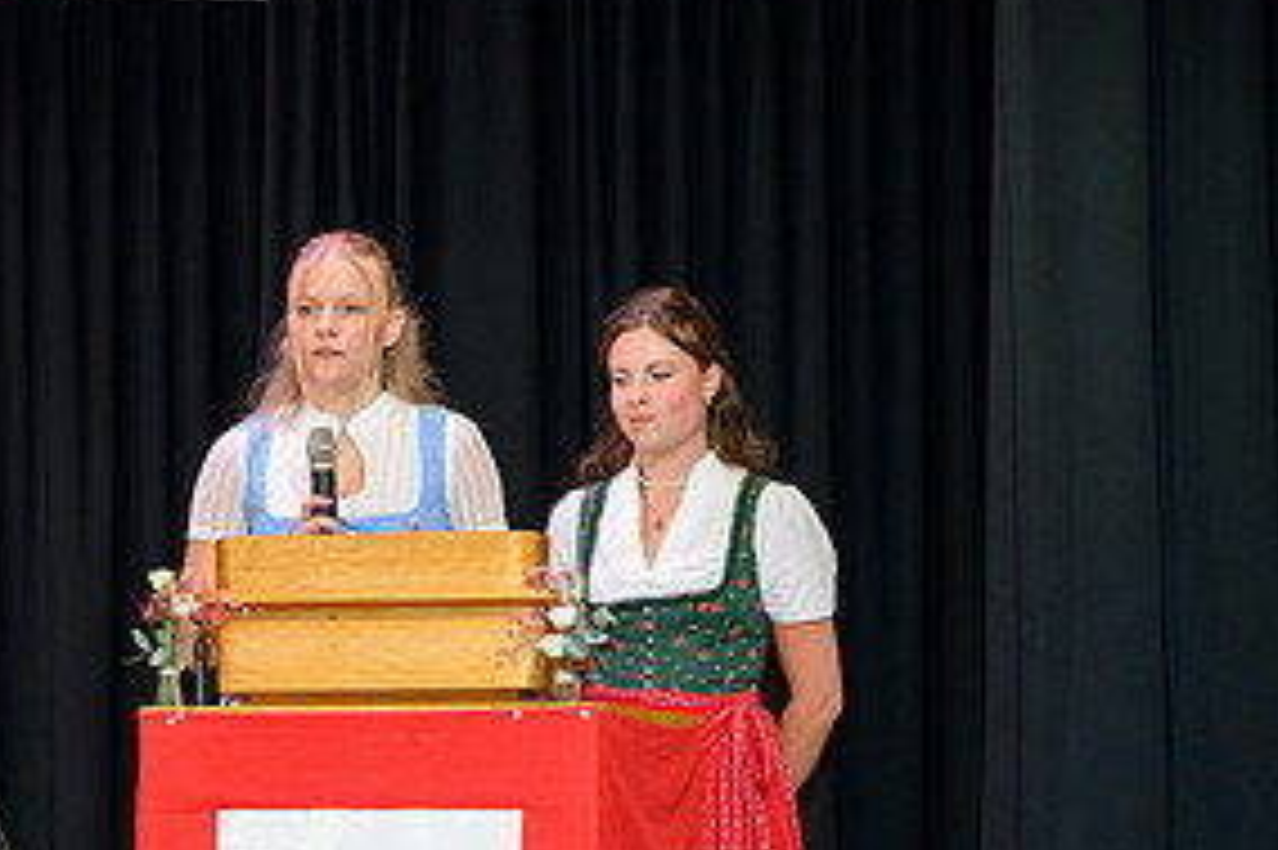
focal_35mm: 188
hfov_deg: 10.9
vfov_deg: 7.3
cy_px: 657
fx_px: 6670
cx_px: 315
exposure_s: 1/200
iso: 2000
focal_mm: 92
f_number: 5
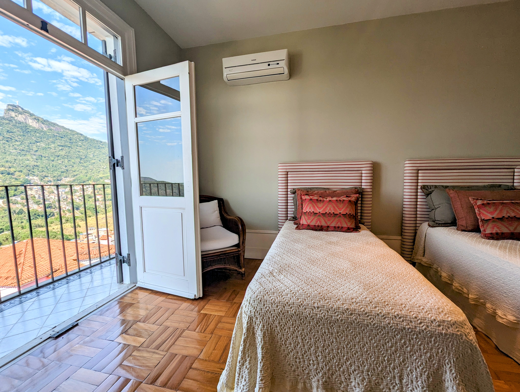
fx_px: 196
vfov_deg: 90.1
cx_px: 260
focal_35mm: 13
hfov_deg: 106.1
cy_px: 196
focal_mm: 1.95
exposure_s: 1/704
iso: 47
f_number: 2.2
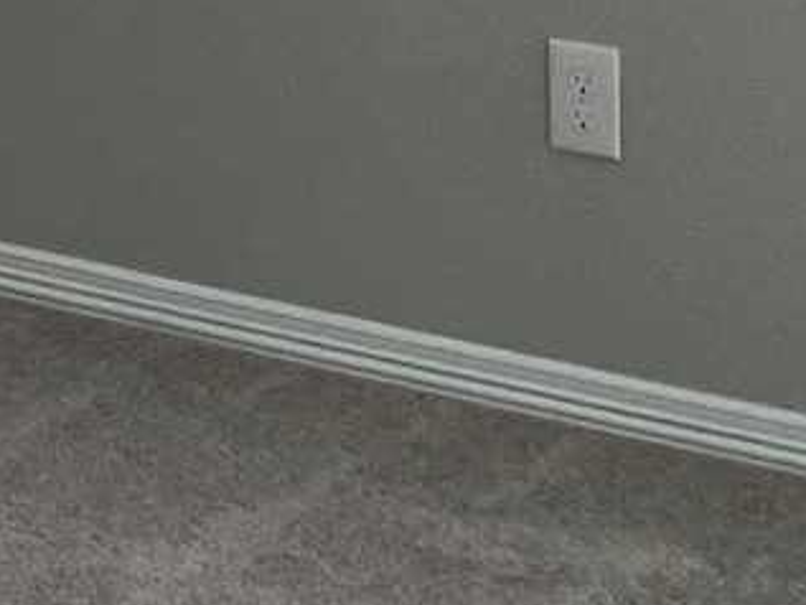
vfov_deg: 7.9
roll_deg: +0.1
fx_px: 3913
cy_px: -1063
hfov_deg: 11.1
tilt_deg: +1.3
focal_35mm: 168
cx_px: -534
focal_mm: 4.2
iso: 100
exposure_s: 1/120
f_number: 1.6
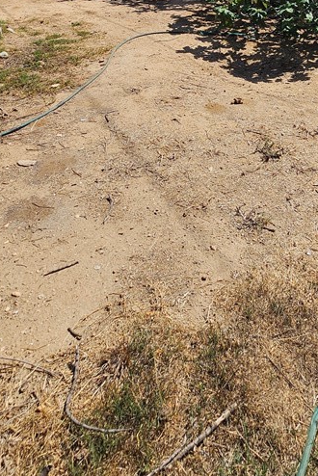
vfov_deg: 54.1
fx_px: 370
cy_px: 21
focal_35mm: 28
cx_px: 250
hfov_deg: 44.4
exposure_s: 1/2921
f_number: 2.2
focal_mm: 2.2
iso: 50
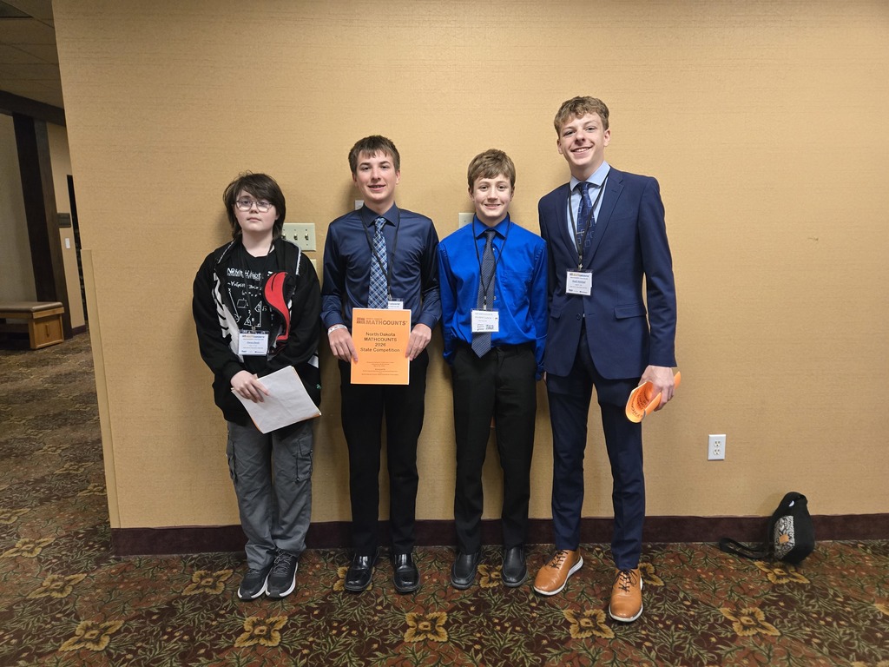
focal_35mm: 23
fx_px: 591
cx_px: 444
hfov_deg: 73.9
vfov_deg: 58.9
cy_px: 334
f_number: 1.8
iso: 1000
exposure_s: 1/120
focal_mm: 5.4
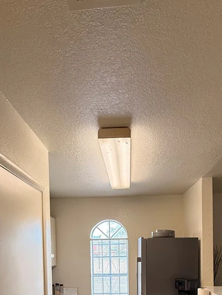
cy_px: 258
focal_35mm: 26
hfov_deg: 53.1
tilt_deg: -1.7
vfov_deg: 58.9
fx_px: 222
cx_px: 114
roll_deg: +1.6
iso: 160
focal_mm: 2.22
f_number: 2.2
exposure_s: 1/120
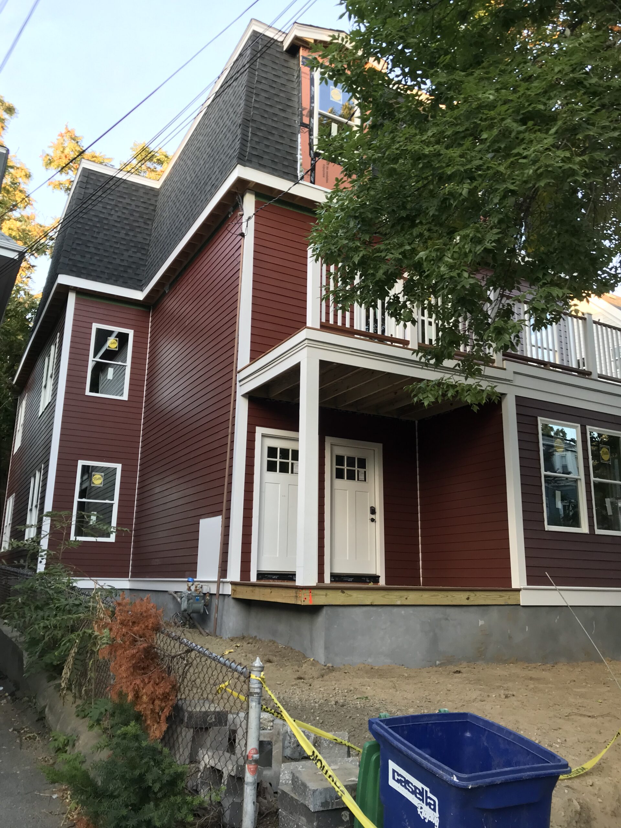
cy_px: 414
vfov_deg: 63.4
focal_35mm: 28
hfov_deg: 49.7
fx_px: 670
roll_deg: -1.8
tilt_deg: +16.9
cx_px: 310
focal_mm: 3.99
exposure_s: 1/40
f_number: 1.8
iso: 25
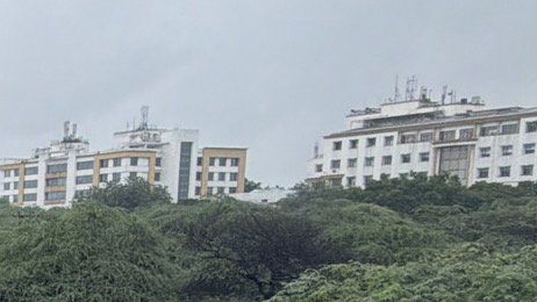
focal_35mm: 66
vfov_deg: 17.5
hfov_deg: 20.7
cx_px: -457
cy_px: 350
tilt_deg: -9.2
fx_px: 940
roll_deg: -1.0
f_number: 2.2
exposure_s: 1/770
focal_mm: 2.22
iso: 40
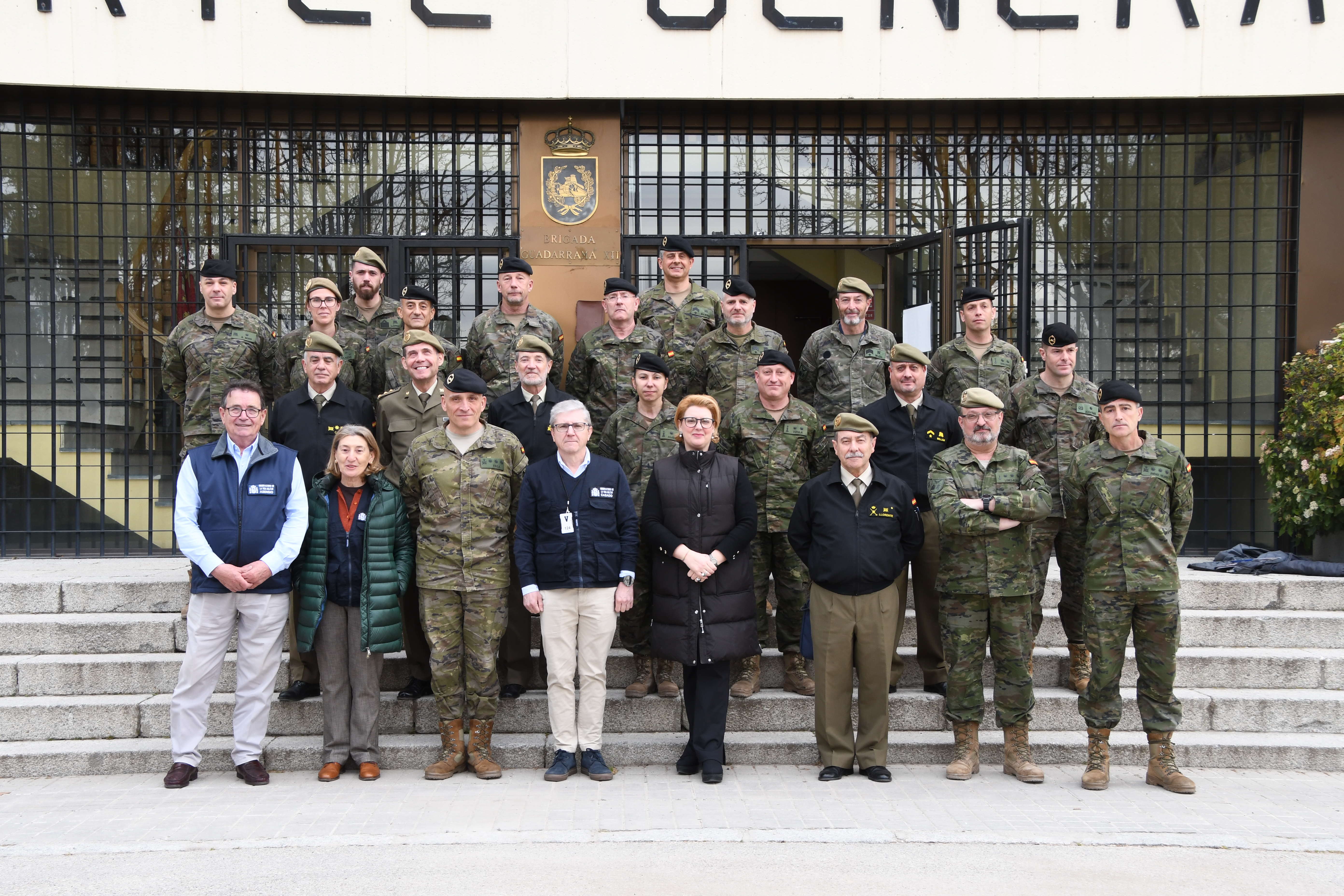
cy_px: 448
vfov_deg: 29.2
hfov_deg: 42.7
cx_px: 672
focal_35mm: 46
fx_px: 1717
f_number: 8
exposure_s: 1/100
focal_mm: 31
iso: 400
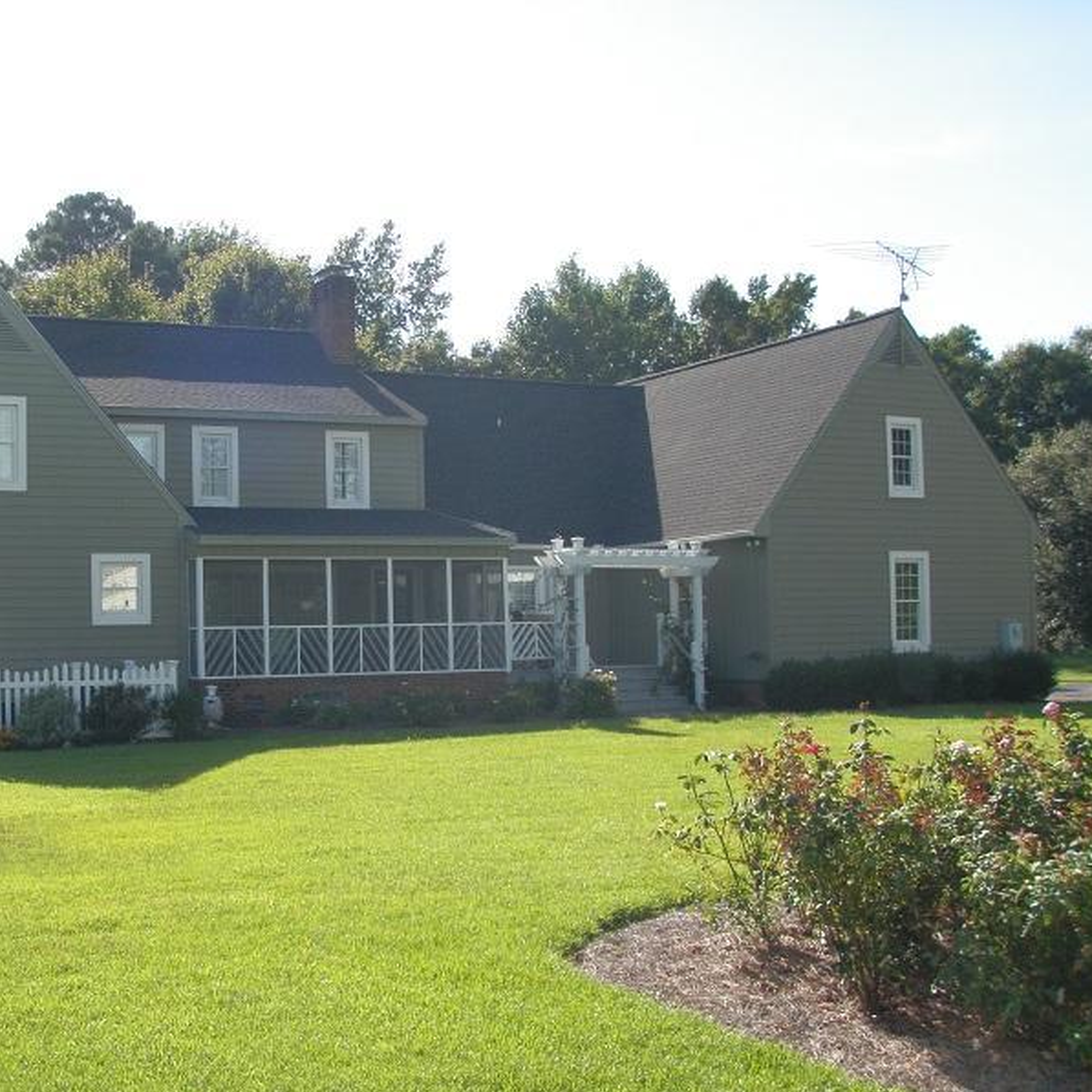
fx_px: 1606
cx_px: 379
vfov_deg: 37.6
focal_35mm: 45
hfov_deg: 37.2
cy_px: 547
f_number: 3.5
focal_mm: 6.7
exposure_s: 1/640
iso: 80
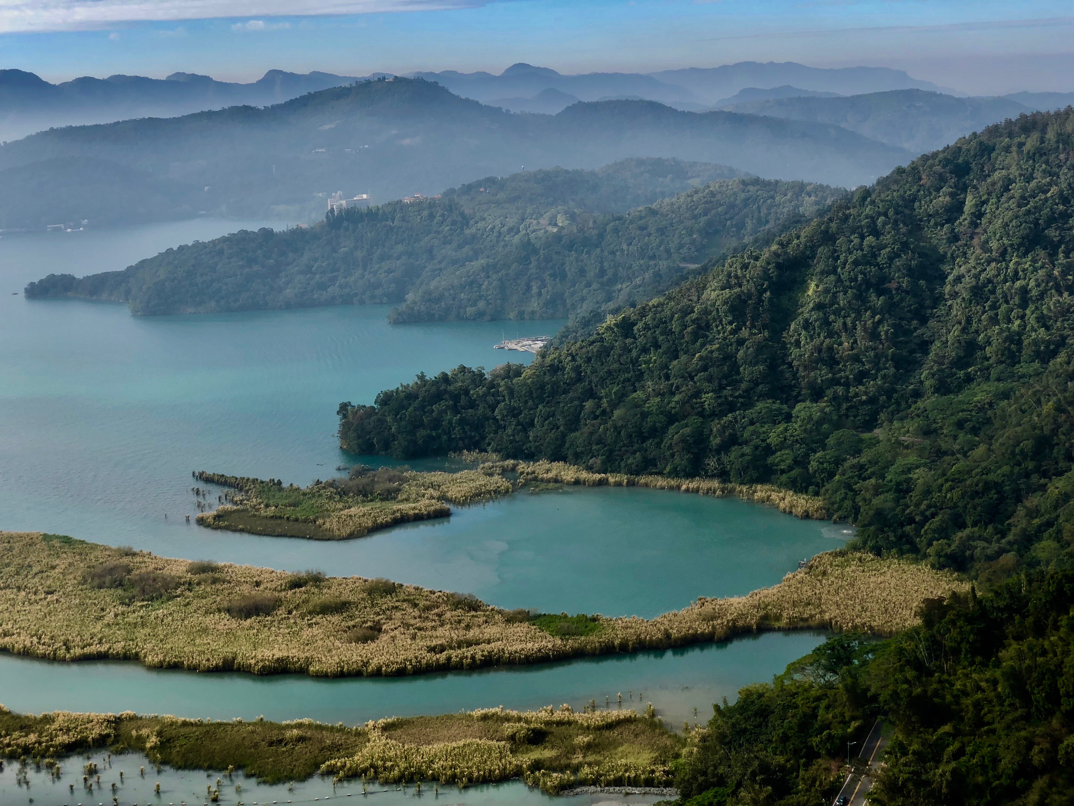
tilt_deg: -11.7
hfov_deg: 36.8
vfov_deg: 28.0
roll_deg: +2.8
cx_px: 537
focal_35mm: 52
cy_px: 403
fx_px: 1613
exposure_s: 1/545
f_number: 2.4
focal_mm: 6
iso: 16
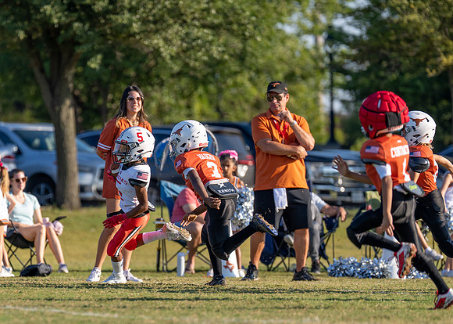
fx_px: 4513
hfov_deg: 5.7
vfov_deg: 4.1
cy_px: 225
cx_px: 121
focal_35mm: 351
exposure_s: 1/1600
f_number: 2.8
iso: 100
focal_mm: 200
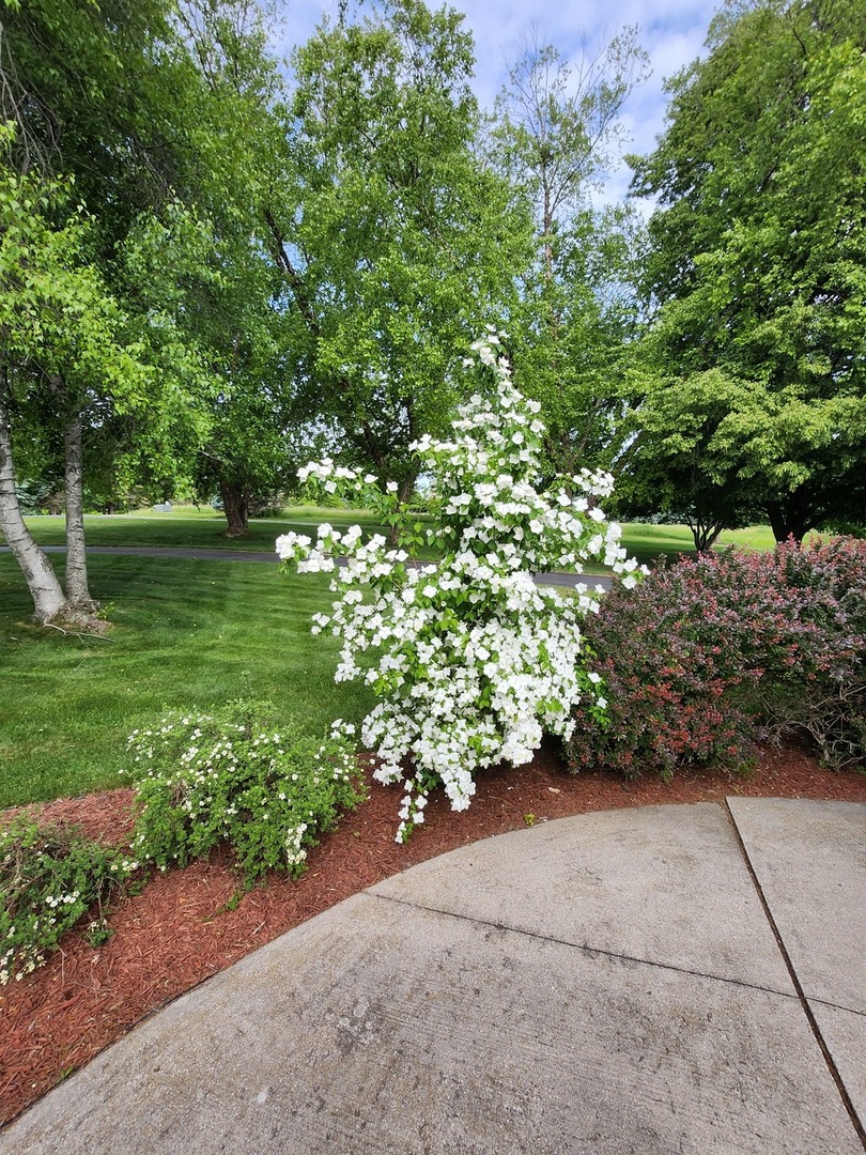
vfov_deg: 106.2
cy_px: 578
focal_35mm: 13
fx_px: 434
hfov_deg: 89.9
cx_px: 433
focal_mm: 1.7
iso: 32
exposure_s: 1/483
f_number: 2.2
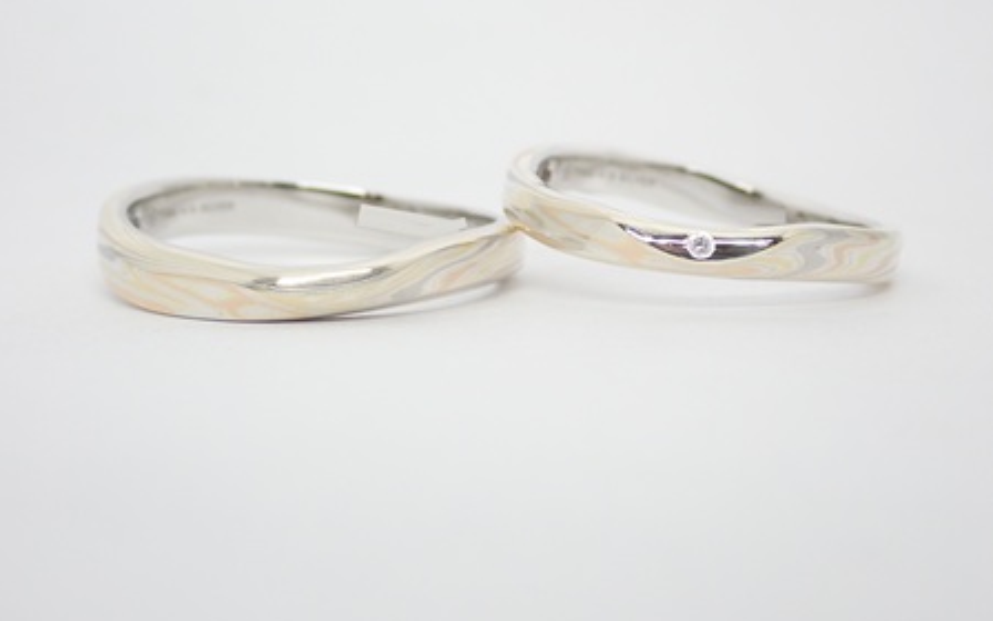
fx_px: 2219
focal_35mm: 82
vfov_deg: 15.9
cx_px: 496
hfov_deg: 25.2
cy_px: 263
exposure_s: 1/100
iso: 200
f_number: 4.1
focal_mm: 13.65
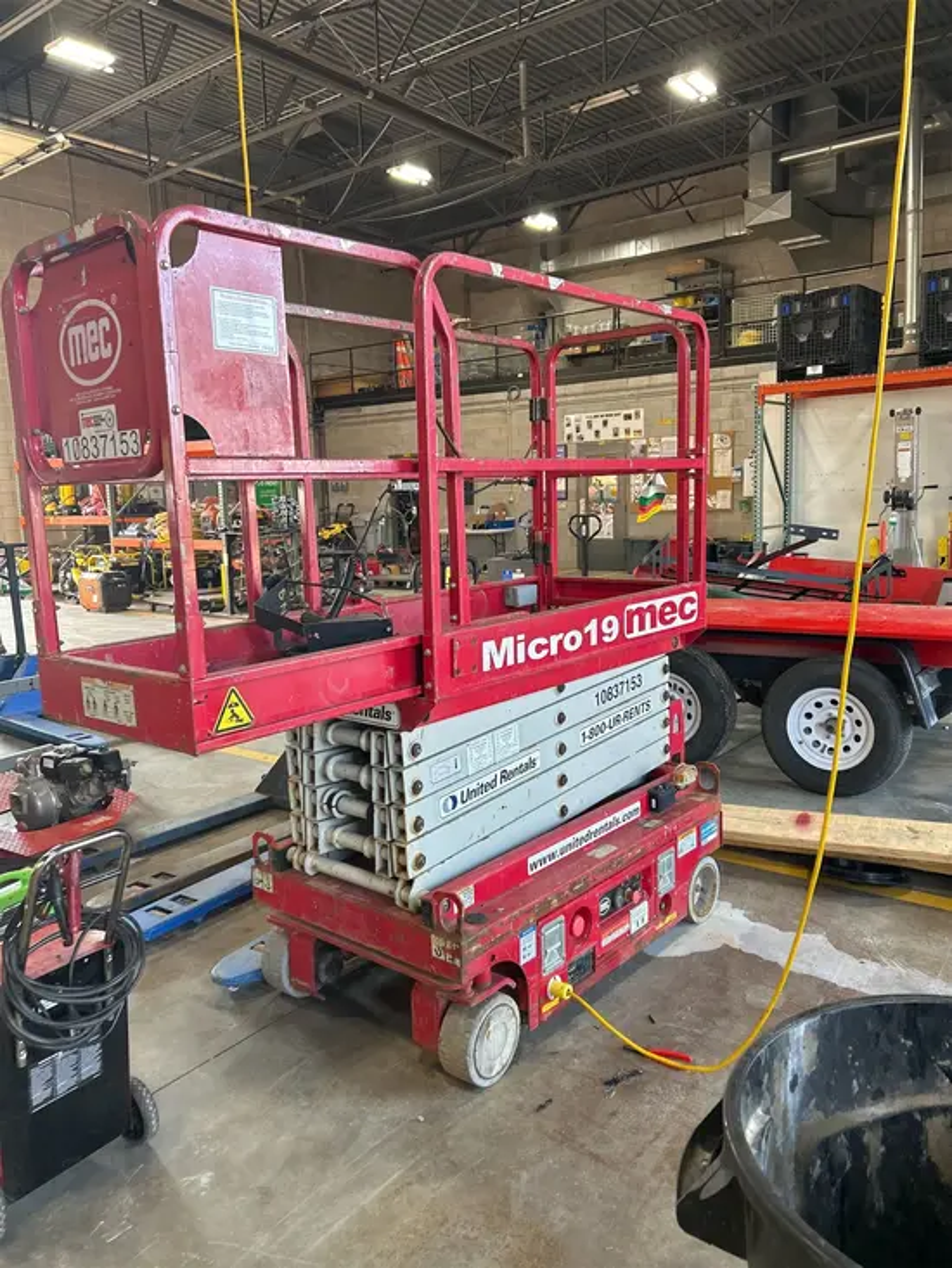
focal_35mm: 26
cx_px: 476
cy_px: 634
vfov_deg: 67.3
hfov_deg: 53.1
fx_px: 953
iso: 80
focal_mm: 5.7
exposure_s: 1/120
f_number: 1.5
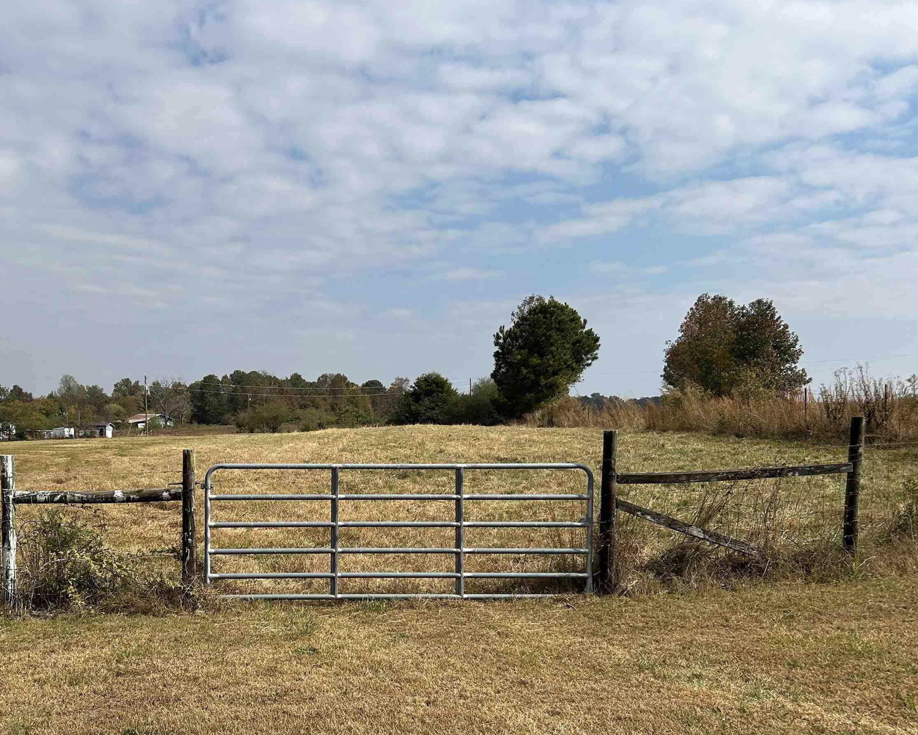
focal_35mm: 35
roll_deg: +0.6
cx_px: 290
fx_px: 951
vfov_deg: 41.9
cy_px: 466
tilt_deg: -3.1
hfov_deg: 50.4
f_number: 1.5
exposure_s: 1/5882
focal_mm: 5.7
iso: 50
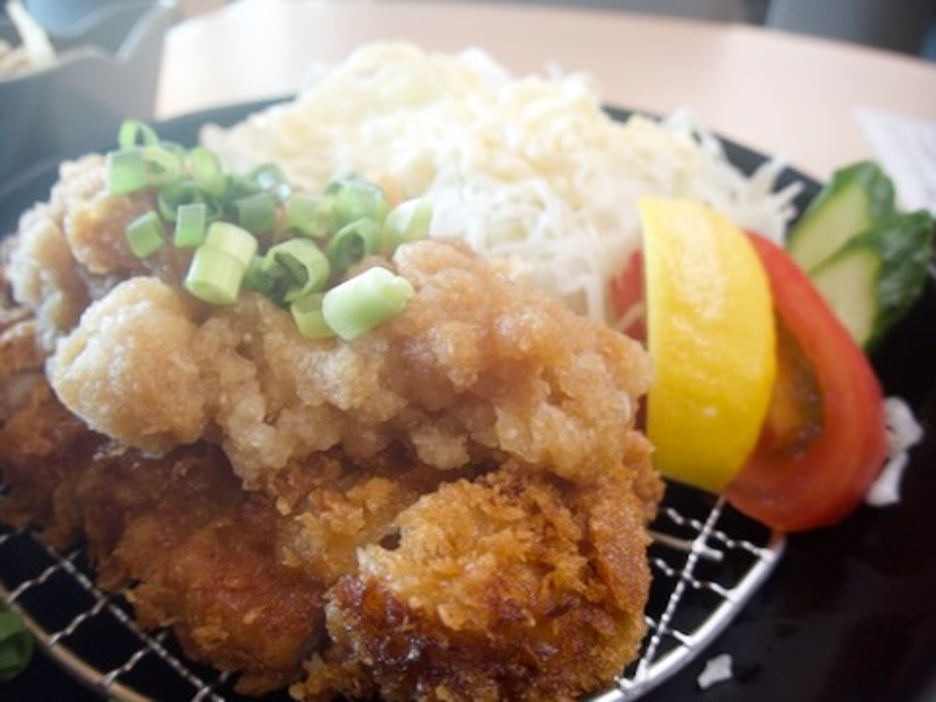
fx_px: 676
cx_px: 468
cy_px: 351
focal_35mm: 25
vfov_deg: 54.9
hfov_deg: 69.4
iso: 400
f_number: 2
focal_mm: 4.5
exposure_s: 1/30
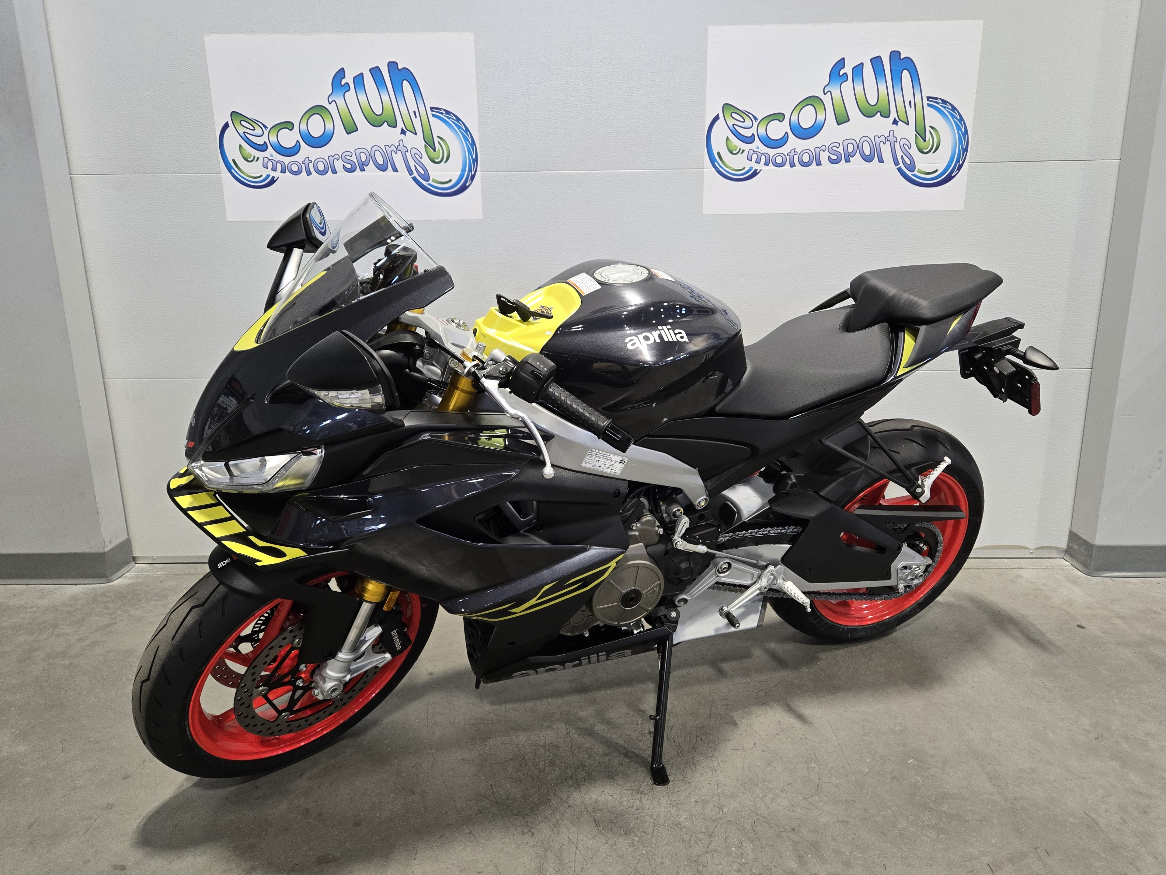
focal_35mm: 24
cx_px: 580
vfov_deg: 56.8
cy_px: 433
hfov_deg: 71.6
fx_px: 808
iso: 250
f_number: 1.8
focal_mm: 5.4
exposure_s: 1/120
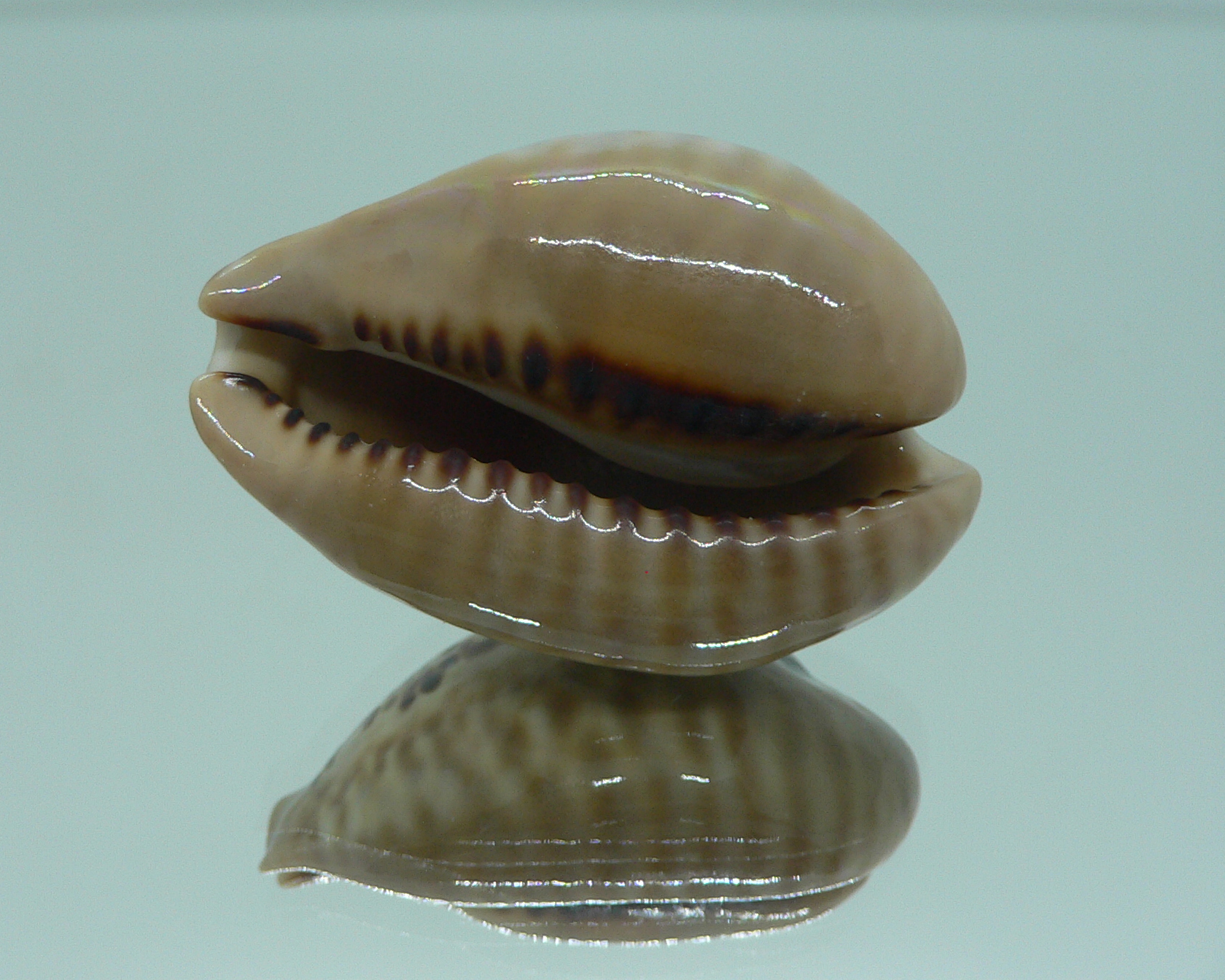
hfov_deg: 44.8
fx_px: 1486
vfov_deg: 36.5
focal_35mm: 41
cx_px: 564
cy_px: 464
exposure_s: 1/60
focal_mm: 4.6
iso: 80
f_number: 2.8
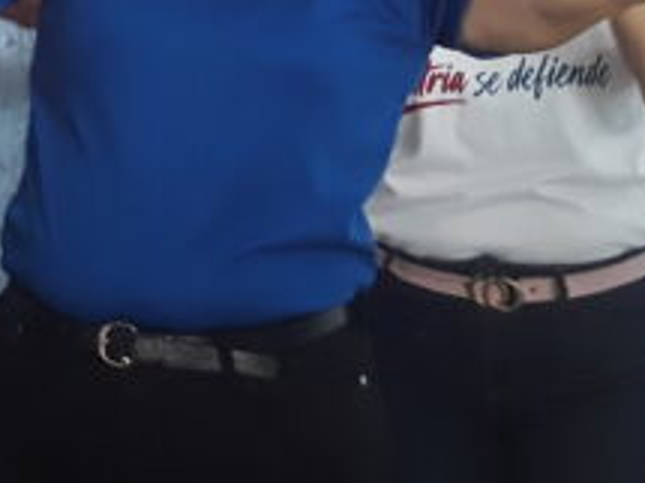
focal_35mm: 96
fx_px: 1788
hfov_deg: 19.0
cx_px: -182
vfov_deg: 15.0
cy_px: -42
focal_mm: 3.3
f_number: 2.2
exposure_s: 1/40
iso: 125
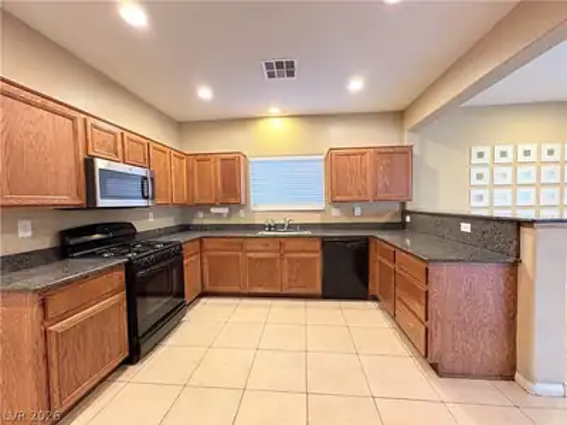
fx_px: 229
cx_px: 284
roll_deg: +1.8
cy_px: 212
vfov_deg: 85.7
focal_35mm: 14
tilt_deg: -2.3
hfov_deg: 102.1
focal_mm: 2.22
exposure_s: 1/40
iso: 640
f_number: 2.2
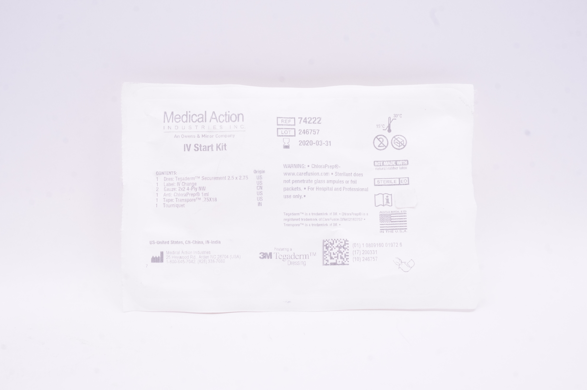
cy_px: 195
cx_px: 294
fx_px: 831
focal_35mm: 51
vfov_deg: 26.4
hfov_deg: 38.9
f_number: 16
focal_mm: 34
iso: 800
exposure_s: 1/20
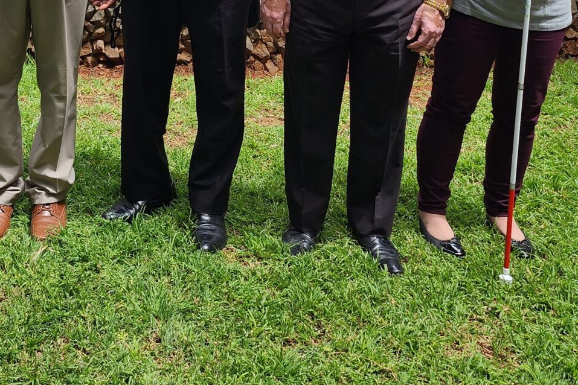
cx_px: 102
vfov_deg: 19.6
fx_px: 1027
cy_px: -113
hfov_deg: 30.5
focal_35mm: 64
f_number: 1.8
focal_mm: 6.4
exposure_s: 1/241
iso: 12
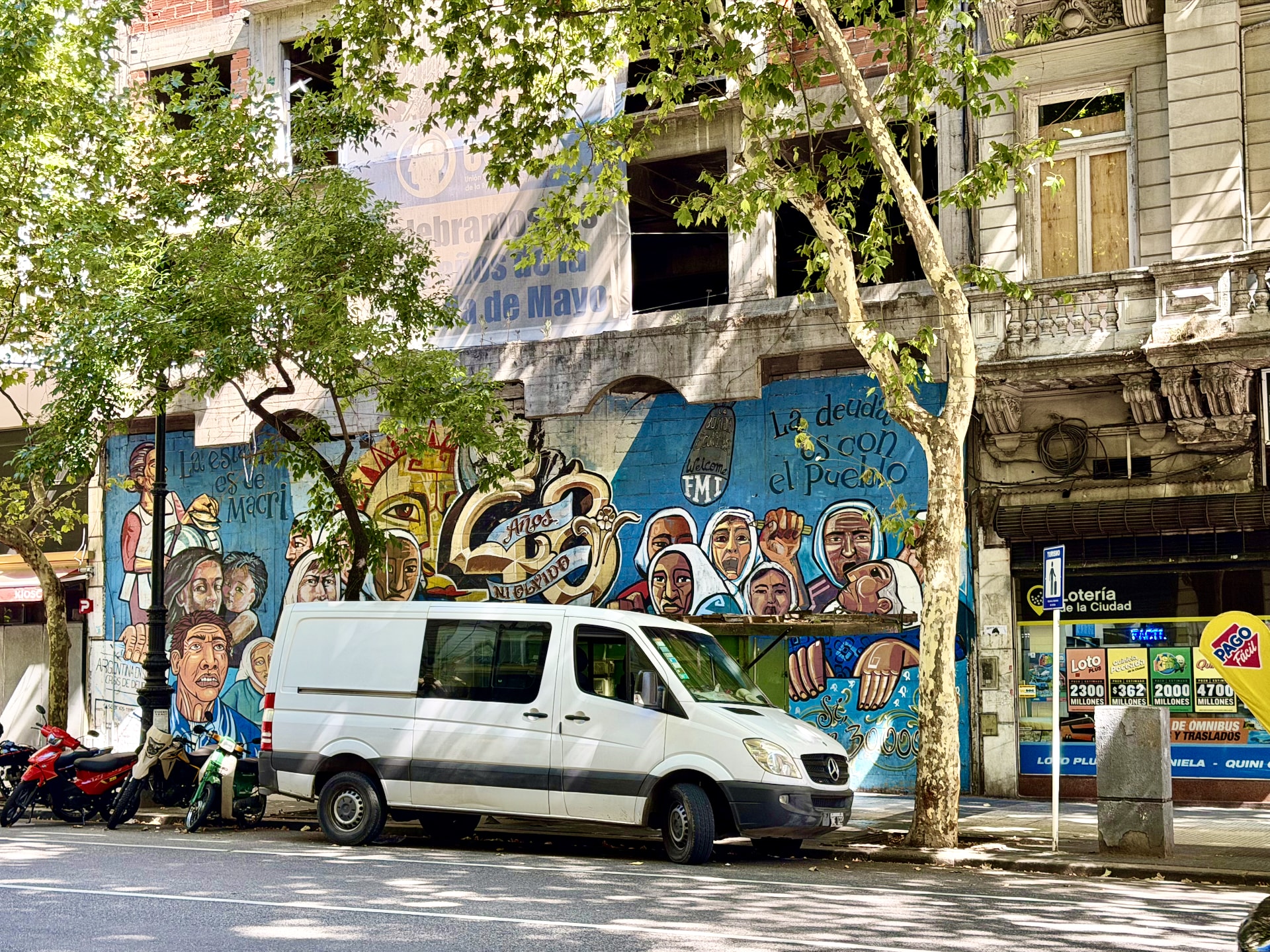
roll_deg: +0.7
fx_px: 1761
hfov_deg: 39.7
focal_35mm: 48
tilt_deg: +4.0
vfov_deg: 30.3
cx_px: 635
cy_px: 476
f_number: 1.78
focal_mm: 6.76
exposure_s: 1/203
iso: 100
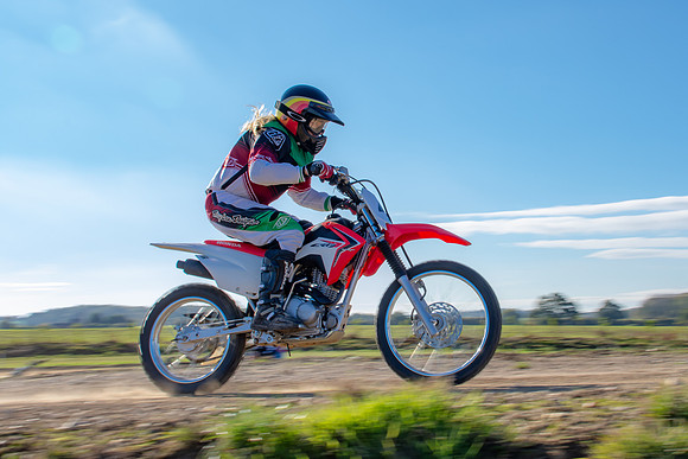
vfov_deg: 21.9
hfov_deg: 32.3
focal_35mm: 62
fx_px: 1184
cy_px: 219
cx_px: 406
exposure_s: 1/160
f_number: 11
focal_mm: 35
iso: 200
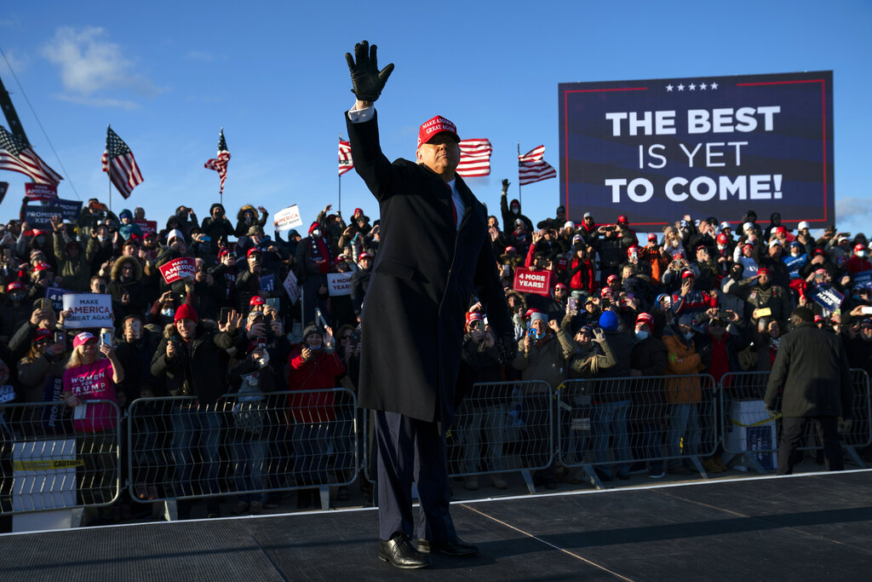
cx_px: 436
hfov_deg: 53.1
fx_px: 872
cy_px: 291
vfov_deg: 36.9
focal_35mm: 36
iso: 160
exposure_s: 1/1600
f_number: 4
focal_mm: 36
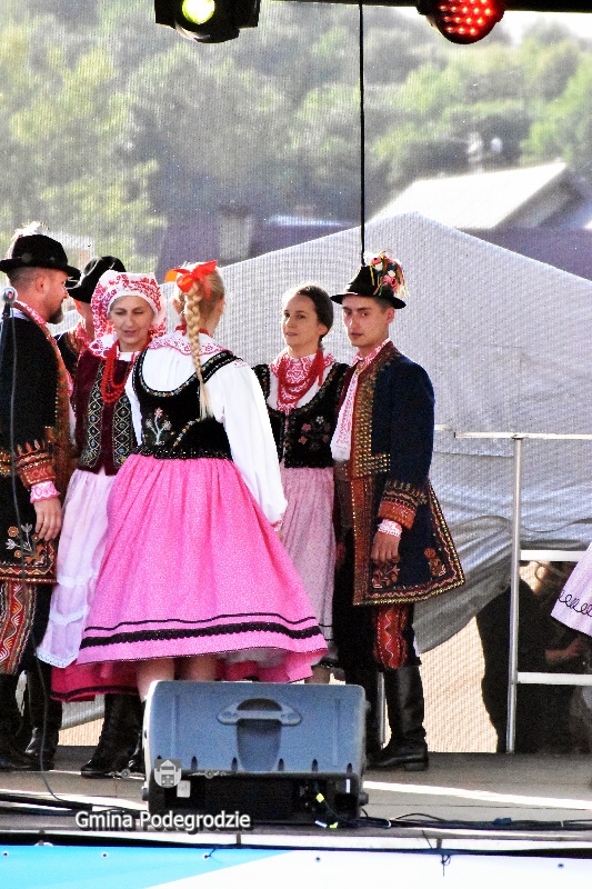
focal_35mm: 285
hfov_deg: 4.8
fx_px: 7032
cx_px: 296
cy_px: 444
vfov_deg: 7.2
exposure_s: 1/4000
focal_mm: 190
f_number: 10
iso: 25600
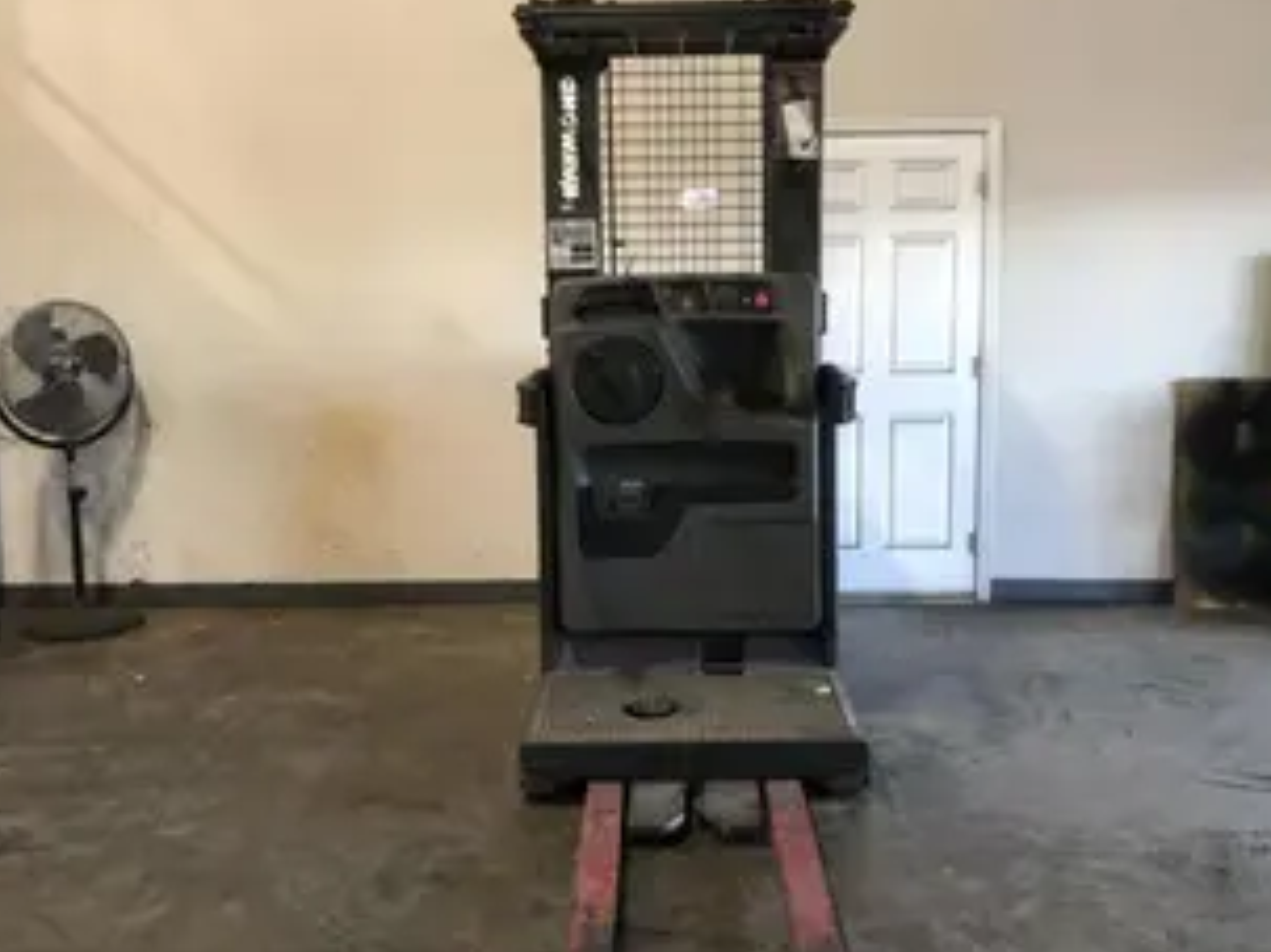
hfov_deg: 50.1
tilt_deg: -6.7
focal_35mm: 37
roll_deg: +1.5
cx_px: 654
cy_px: 449
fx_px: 1358
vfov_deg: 38.6
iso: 40
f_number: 1.8
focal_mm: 4
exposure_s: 1/17
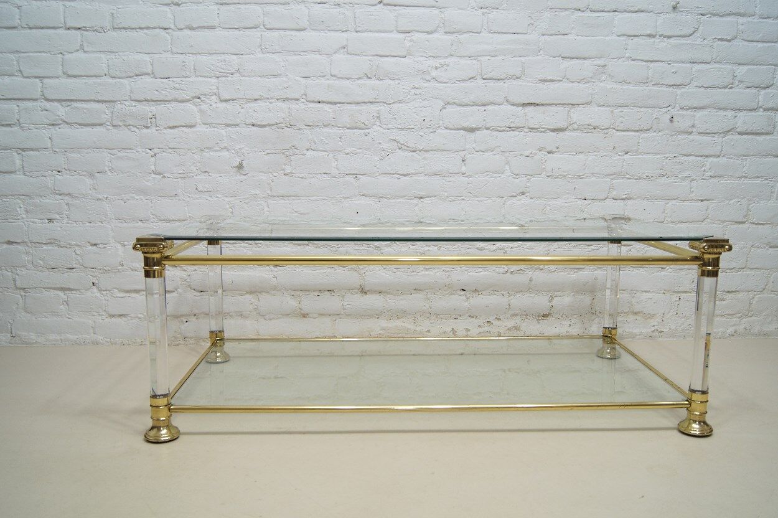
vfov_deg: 39.9
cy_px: 259
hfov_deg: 57.2
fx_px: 713
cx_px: 389
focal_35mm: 33
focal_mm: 22
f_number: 4
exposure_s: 1/125
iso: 400
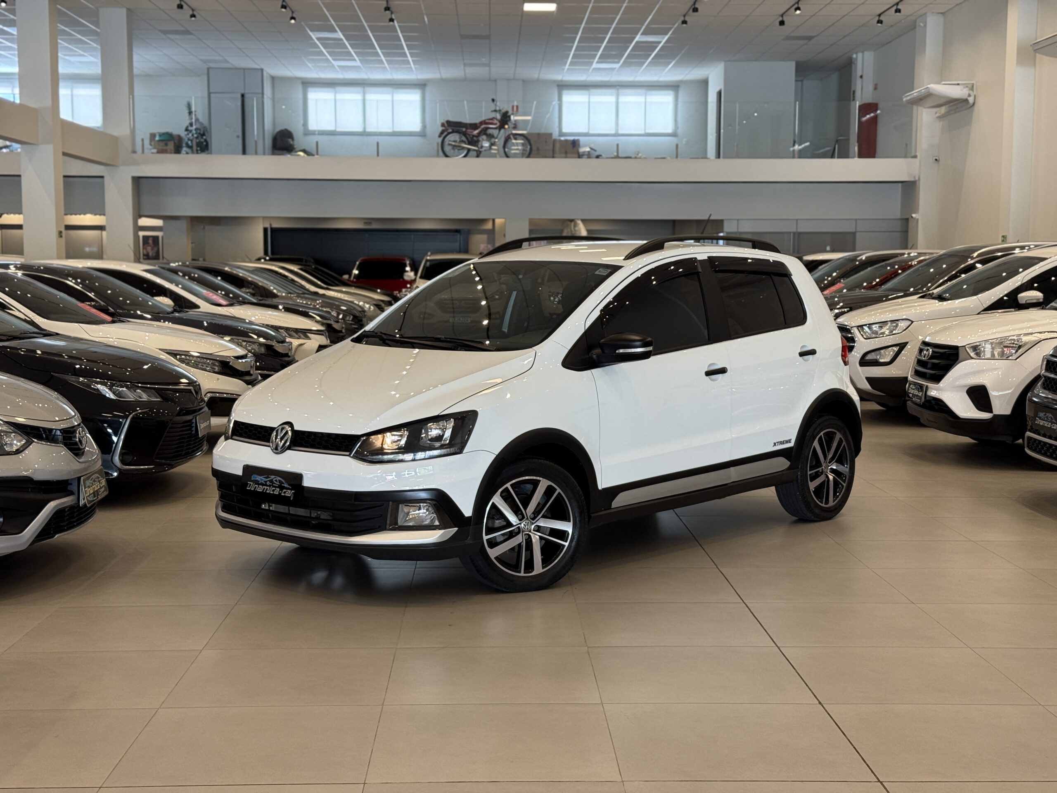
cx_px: 528
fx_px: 1466
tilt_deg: -4.1
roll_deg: +0.9
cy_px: 396
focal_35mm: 48
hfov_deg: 39.7
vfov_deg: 30.3
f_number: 1.78
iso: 64
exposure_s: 1/60
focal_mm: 6.76
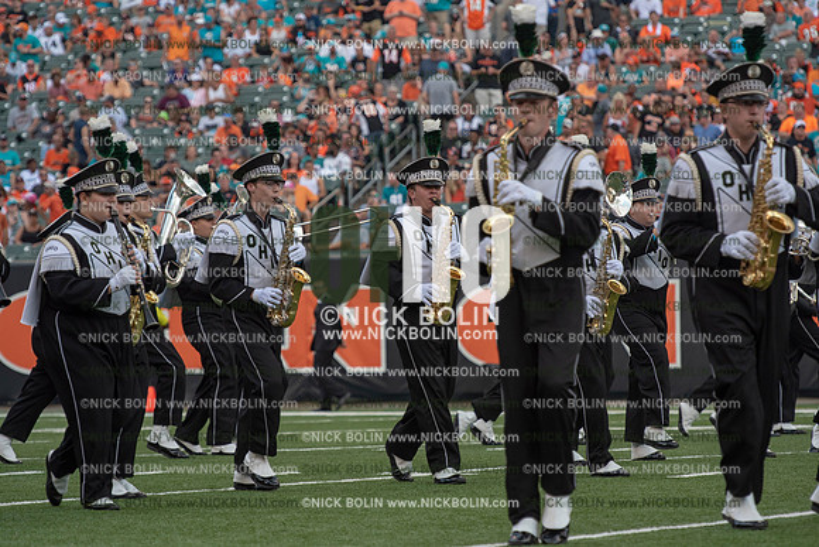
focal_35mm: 210
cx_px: 410
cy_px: 274
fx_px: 4778
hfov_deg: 9.8
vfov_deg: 6.5
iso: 400
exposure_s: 1/1250
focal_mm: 210
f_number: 5.6
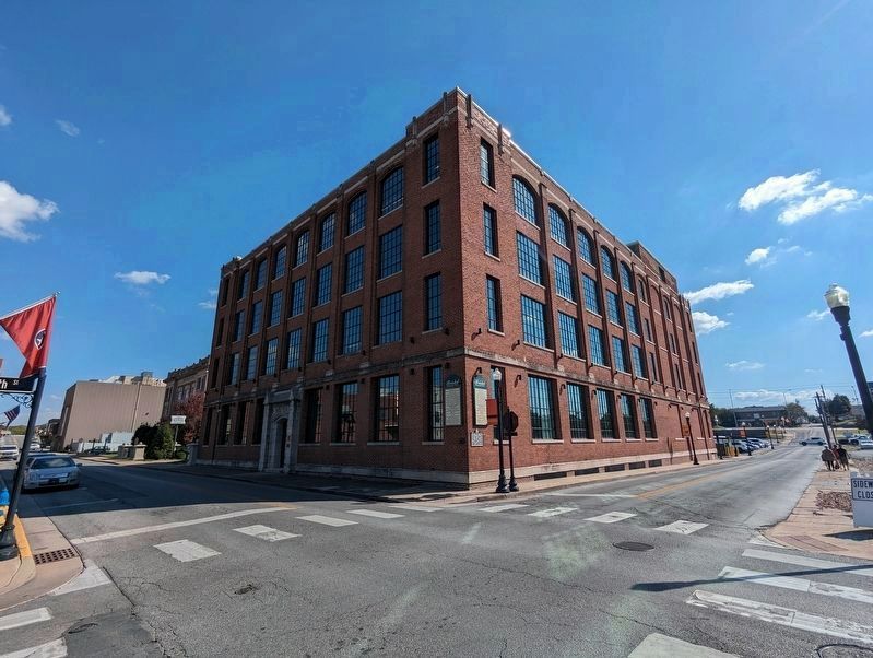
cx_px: 436
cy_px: 329
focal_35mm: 16
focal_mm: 2.35
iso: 50
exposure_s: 1/3086
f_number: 2.2
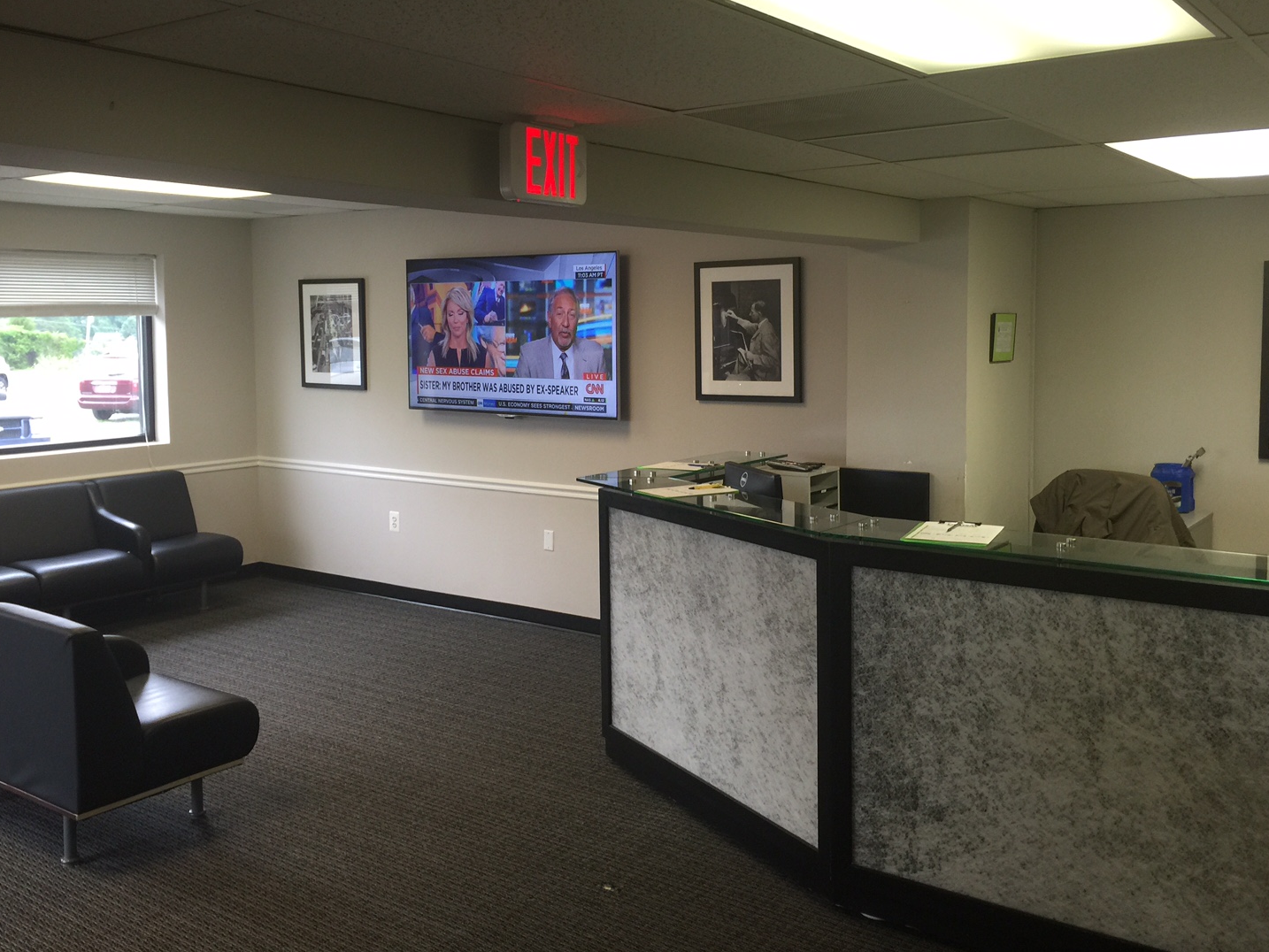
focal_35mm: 33
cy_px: 421
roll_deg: +0.1
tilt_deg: -4.1
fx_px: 1210
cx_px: 615
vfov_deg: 42.9
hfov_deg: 55.3
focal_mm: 4.15
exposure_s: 1/30
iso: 32
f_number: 2.2
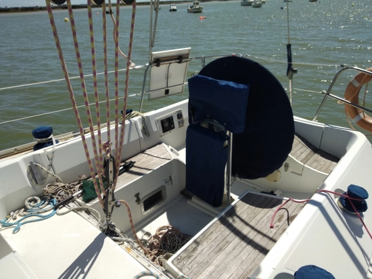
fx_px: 280
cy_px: 140
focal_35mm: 26
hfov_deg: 67.3
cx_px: 186
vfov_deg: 53.1
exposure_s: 1/1681
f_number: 2.2
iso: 100
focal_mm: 3.81
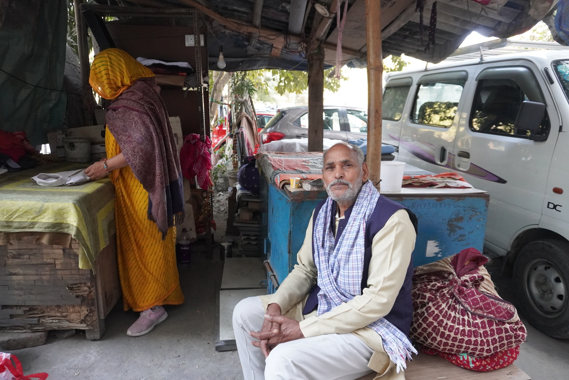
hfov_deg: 73.7
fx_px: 379
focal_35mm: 24
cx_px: 284
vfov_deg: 53.1
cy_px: 190
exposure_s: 1/160
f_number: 4
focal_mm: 16
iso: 2500
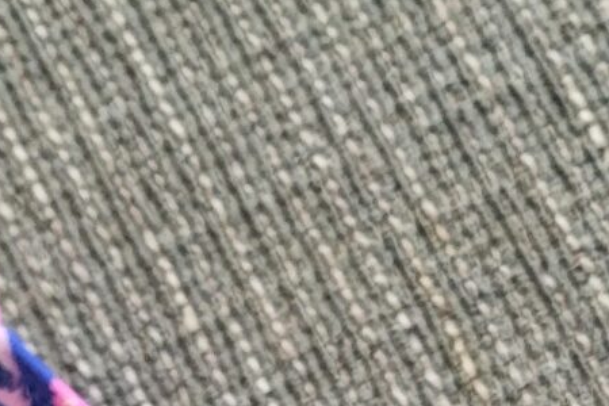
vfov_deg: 9.8
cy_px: 991
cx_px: 286
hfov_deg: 16.7
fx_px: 2081
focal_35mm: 123
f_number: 1.8
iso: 320
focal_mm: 5.4
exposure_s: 1/120
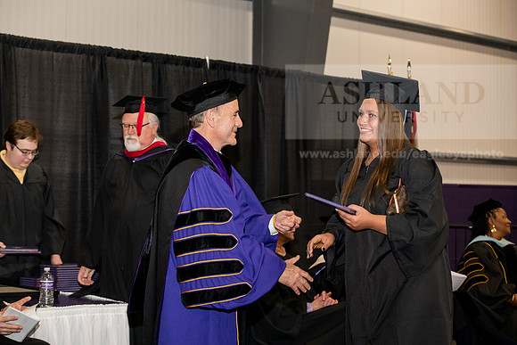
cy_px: 172
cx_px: 258
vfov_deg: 19.5
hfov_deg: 28.8
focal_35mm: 70
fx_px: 1005
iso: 2000
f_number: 5.6
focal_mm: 70
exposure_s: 1/200
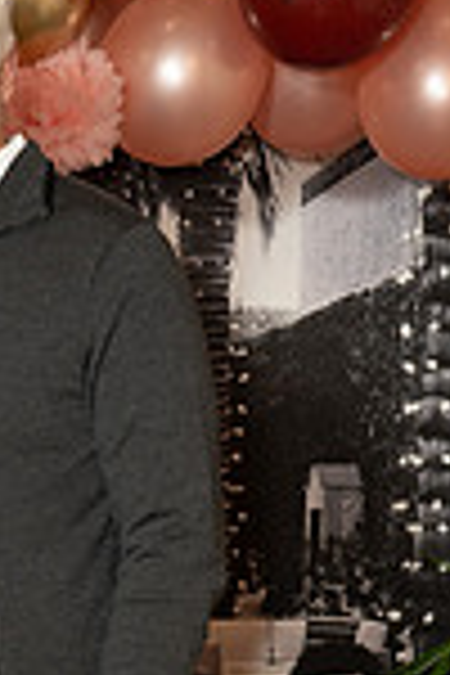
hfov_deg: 11.7
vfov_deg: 17.4
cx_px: -166
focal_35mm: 113
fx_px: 2119
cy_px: 765
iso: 1000
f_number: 2.8
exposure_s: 1/160
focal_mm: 37.7
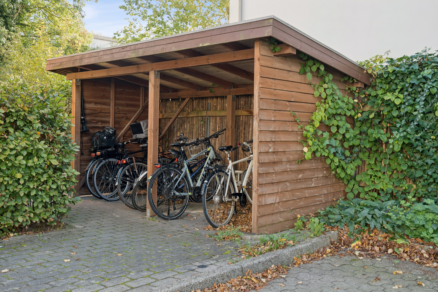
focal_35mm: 35
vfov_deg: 37.9
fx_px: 426
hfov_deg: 54.4
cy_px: 146
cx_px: 219
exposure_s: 1/200
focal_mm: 35
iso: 400
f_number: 4
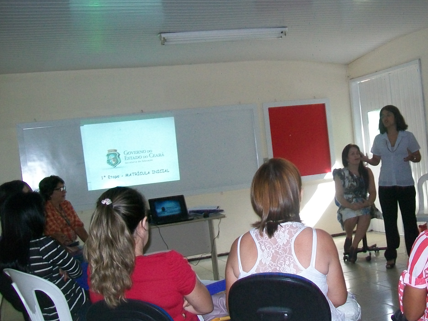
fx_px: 581
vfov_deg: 30.8
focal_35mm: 47
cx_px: 281
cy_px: 198
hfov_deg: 40.0
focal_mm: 6.1
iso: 160
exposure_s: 1/60
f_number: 2.7
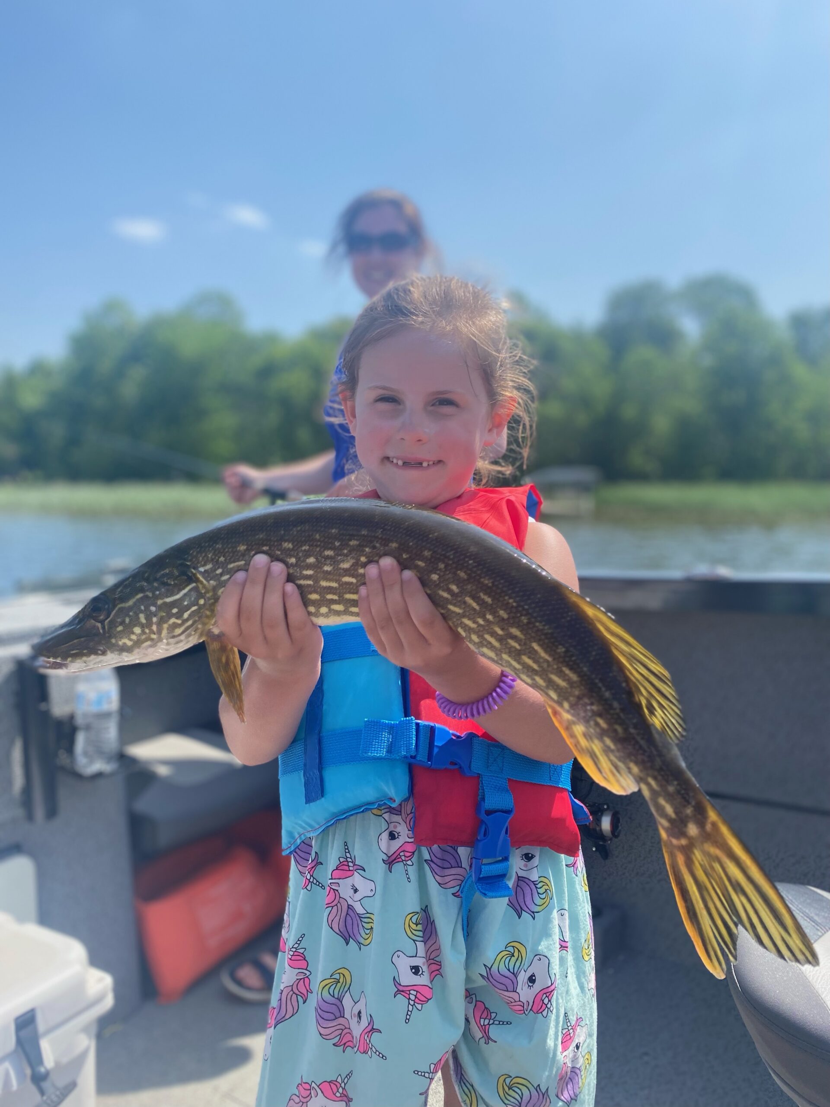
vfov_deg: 67.3
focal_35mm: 26
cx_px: 415
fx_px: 831
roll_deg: +0.0
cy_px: 554
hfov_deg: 53.1
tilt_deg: -3.2
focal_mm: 4.25
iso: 32
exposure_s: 1/2028
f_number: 1.8
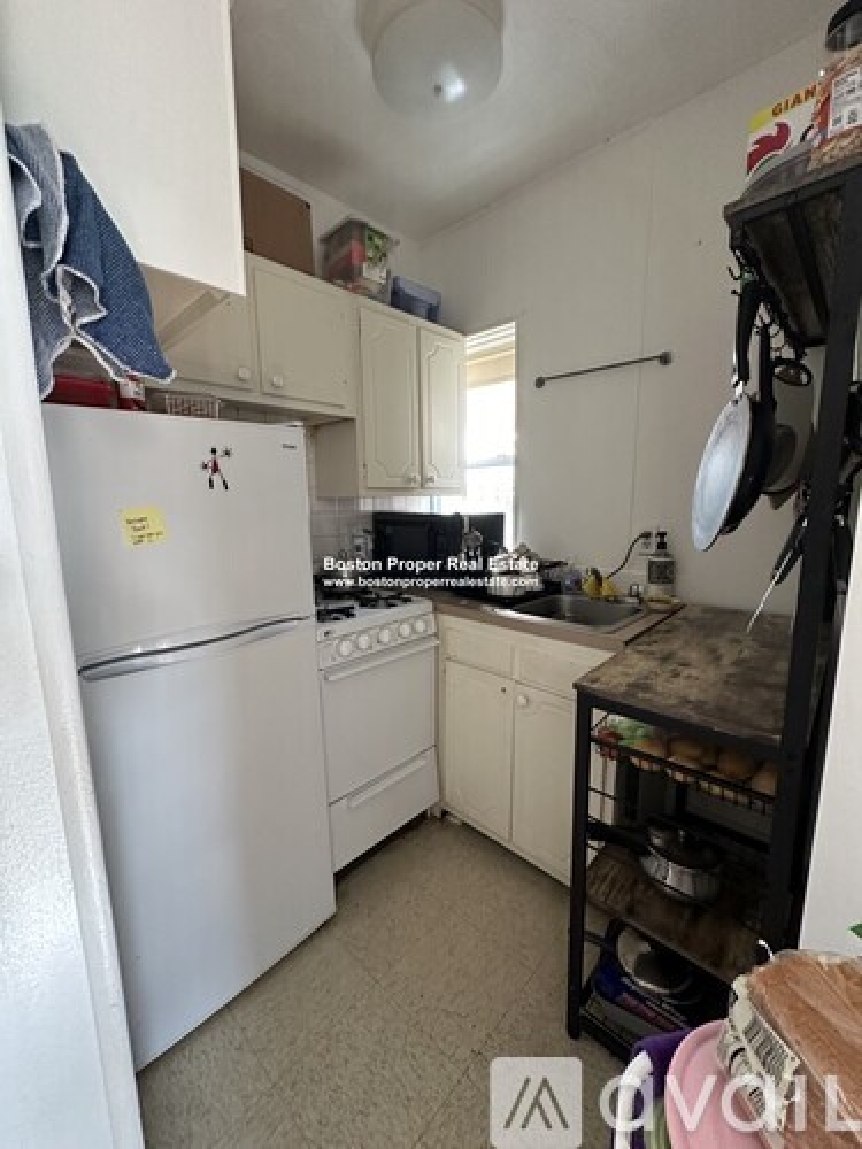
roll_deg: +0.1
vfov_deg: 102.1
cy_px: 574
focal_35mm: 14
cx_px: 431
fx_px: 465
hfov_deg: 85.7
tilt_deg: -8.6
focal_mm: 2.22
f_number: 2.2
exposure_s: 1/66
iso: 320
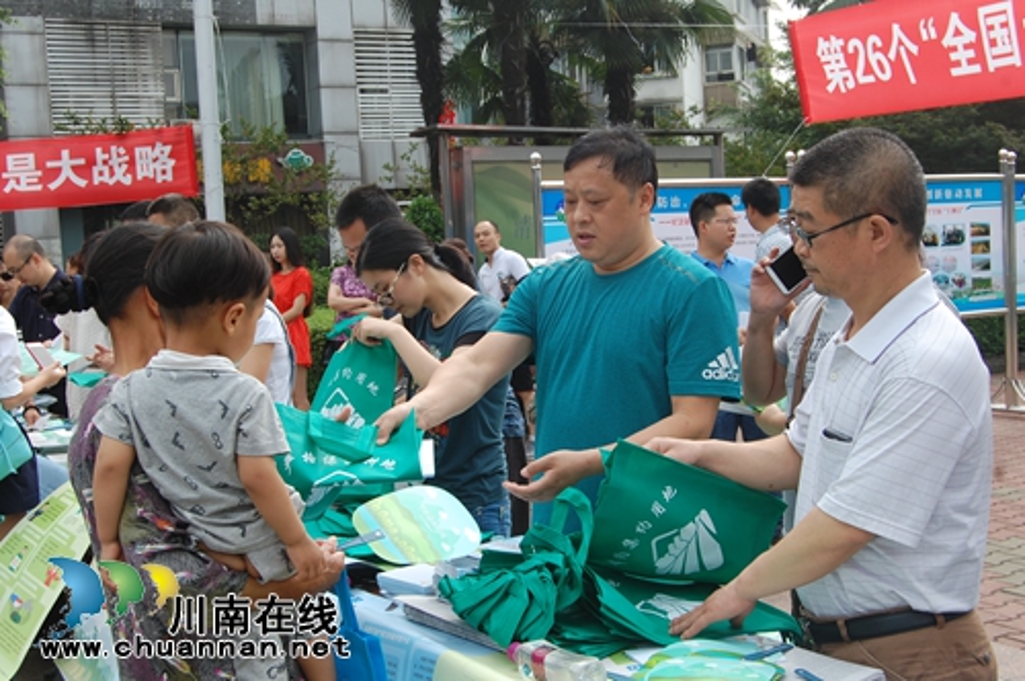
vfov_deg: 28.9
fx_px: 1322
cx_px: 512
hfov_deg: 42.4
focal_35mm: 46
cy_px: 340
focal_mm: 31
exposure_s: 1/200
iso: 200
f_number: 8
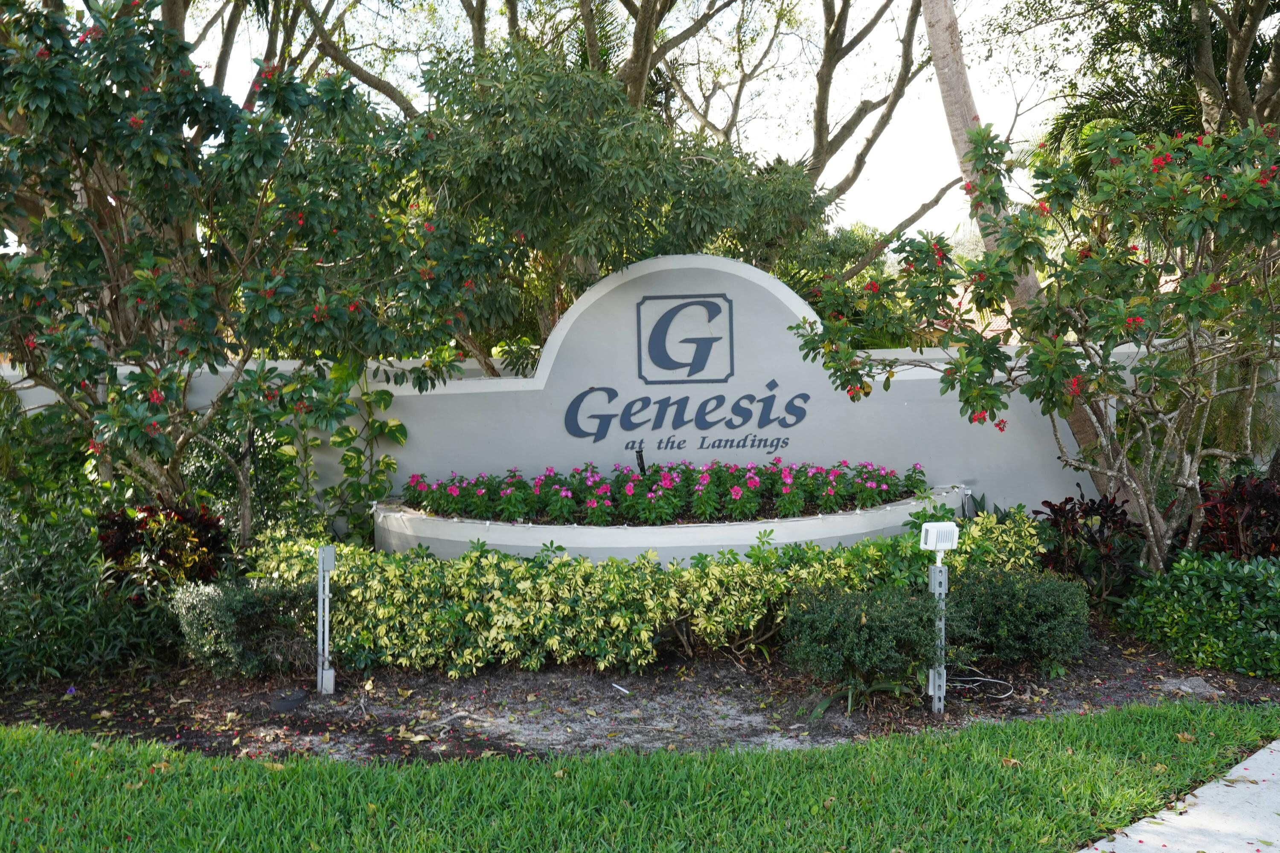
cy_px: 426
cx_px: 640
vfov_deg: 43.6
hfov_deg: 61.9
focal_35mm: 30
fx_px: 1067
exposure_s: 1/30
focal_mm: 30
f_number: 14
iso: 320
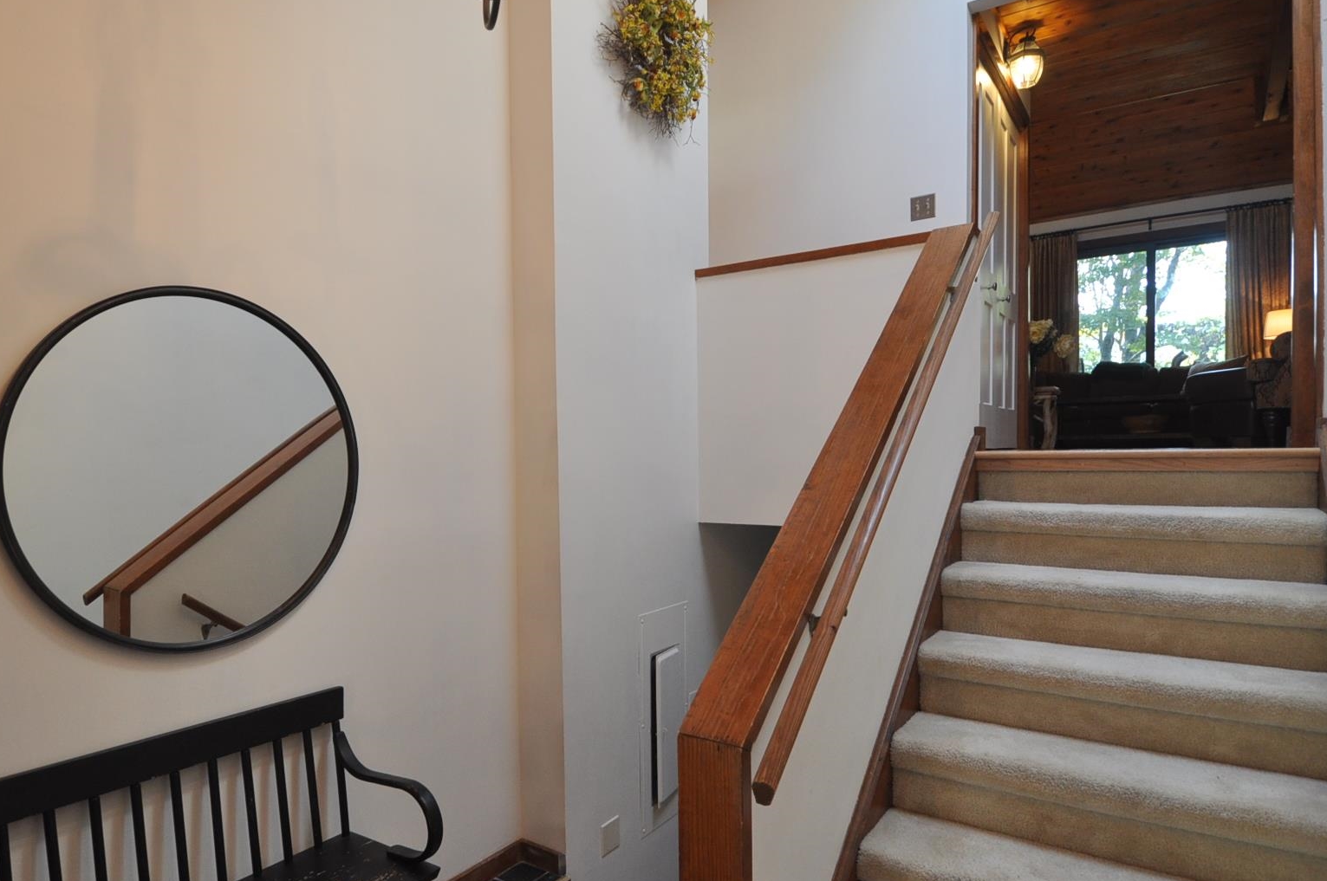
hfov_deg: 80.9
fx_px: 773
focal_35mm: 21
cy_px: 455
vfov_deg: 59.4
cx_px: 585
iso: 400
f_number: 4
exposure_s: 1/60
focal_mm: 10
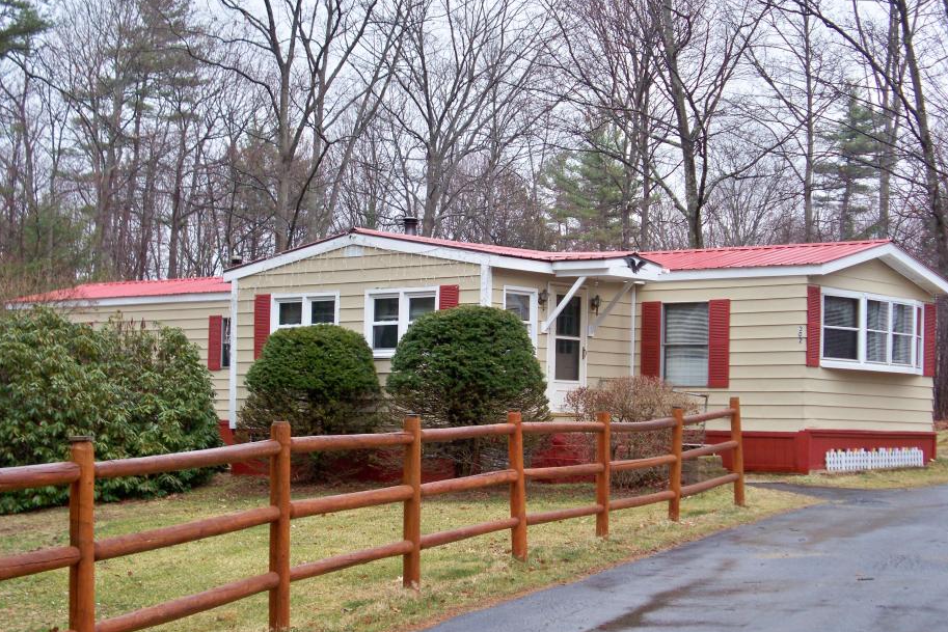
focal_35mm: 70
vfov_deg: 19.5
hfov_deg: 28.8
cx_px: 473
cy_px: 326
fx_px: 1843
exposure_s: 1/80
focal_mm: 12.89
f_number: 3.1
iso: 100
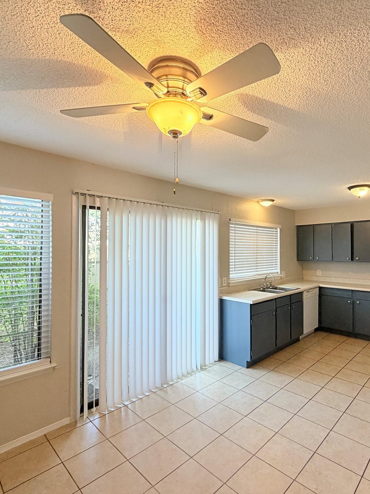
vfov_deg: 84.7
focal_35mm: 19
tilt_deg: +1.2
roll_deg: +0.1
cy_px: 245
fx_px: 271
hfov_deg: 67.9
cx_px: 226
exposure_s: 1/60
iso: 200
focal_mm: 2.22
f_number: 2.2
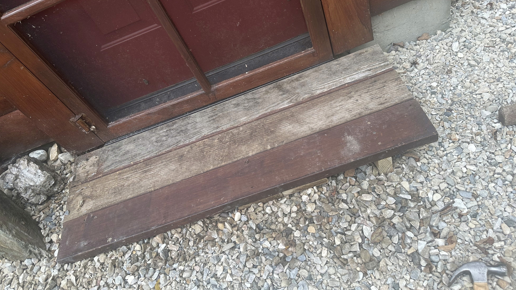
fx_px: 369
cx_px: 256
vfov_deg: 42.7
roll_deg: +27.3
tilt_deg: -44.6
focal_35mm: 27
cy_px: 120
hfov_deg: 69.9
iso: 100
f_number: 1.78
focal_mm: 6.86
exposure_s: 1/121
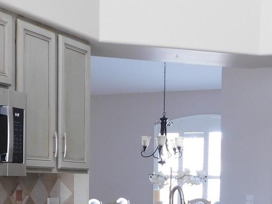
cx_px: 142
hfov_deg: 23.0
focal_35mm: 85
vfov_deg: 16.8
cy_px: 229
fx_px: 668
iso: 280
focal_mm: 5.3
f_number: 3.2
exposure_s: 1/30
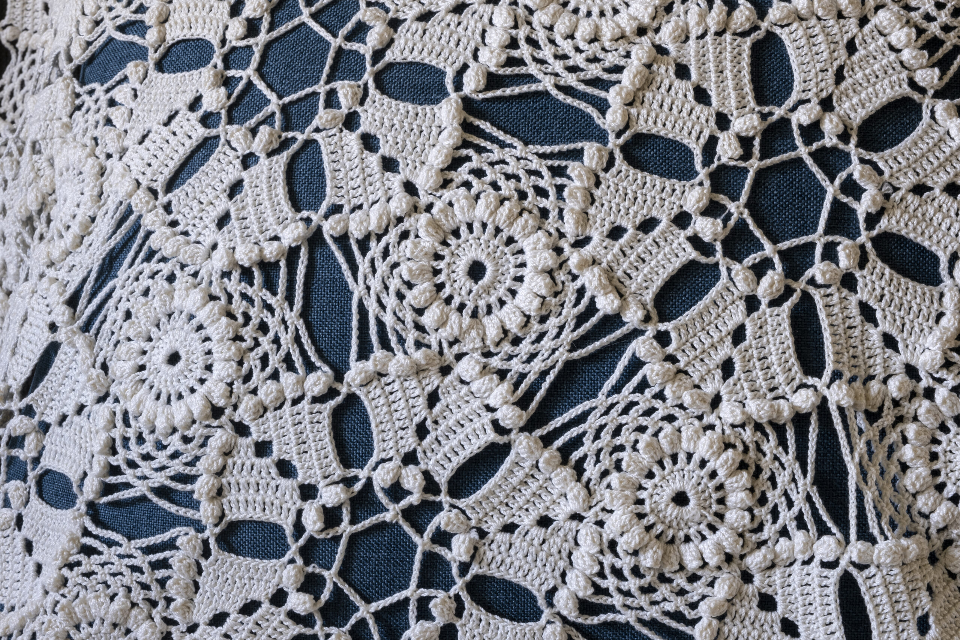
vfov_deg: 23.0
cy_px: 320
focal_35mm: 59
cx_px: 480
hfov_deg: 33.9
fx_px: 1573
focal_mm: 39.3
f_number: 18
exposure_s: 1.4
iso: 250
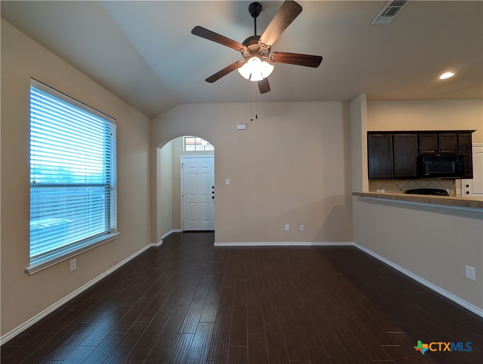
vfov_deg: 94.6
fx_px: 168
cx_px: 242
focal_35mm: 12
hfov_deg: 110.5
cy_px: 182
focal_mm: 2.02
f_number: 1.7
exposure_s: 1/60
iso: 94
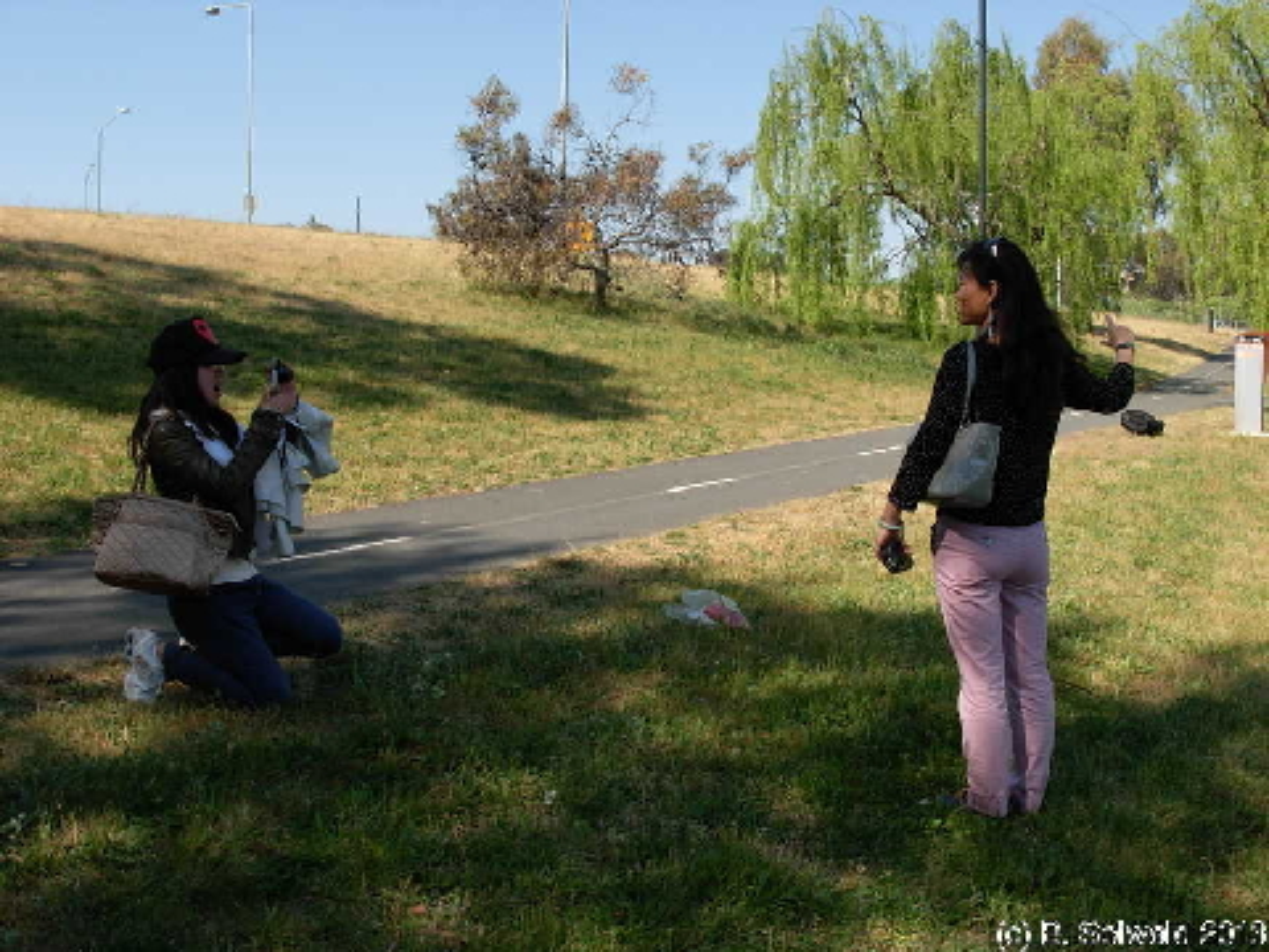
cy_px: 476
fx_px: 1393
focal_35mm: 38
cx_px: 634
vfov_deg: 37.7
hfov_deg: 49.0
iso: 79
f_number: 4.9
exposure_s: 1/362
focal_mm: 6.3
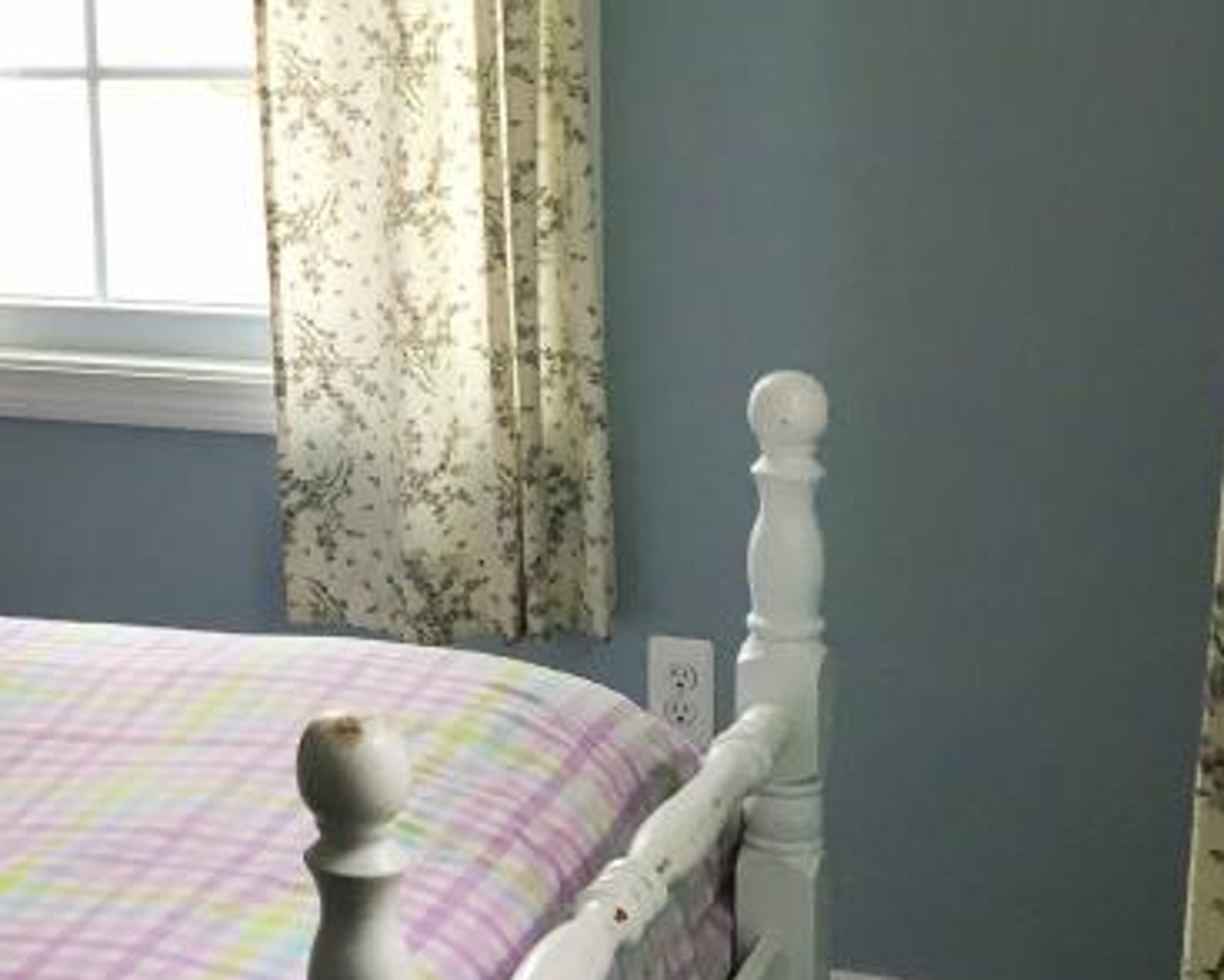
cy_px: 210
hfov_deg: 22.5
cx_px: -187
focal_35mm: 79
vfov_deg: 19.3
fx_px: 2863
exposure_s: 1/30
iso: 50
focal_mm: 4.15
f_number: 2.2
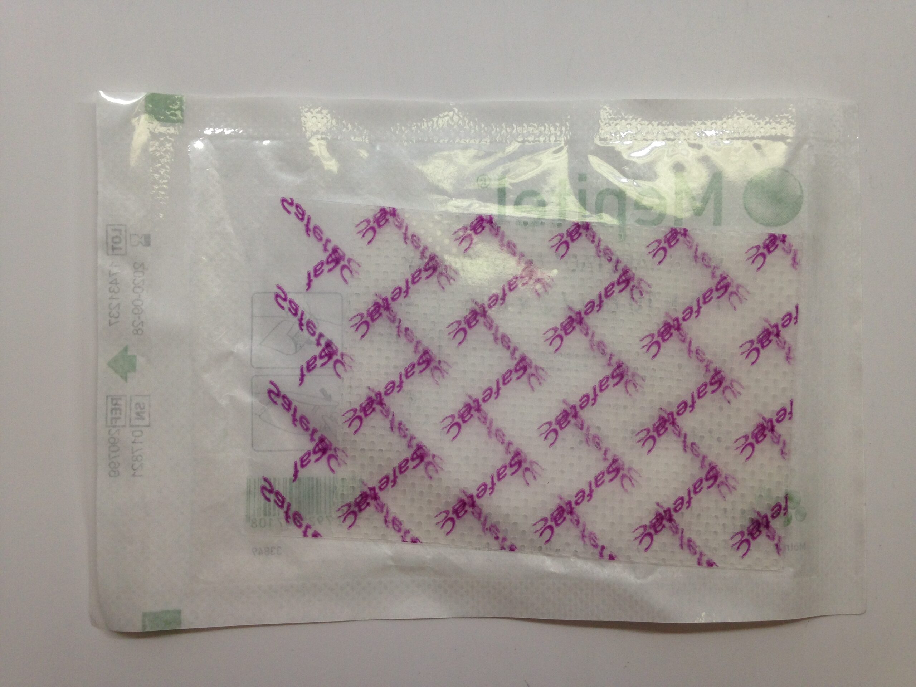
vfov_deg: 42.9
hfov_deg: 55.4
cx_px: 458
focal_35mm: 33
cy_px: 344
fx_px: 873
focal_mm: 4.12
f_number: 2.4
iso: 64
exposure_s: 1/60
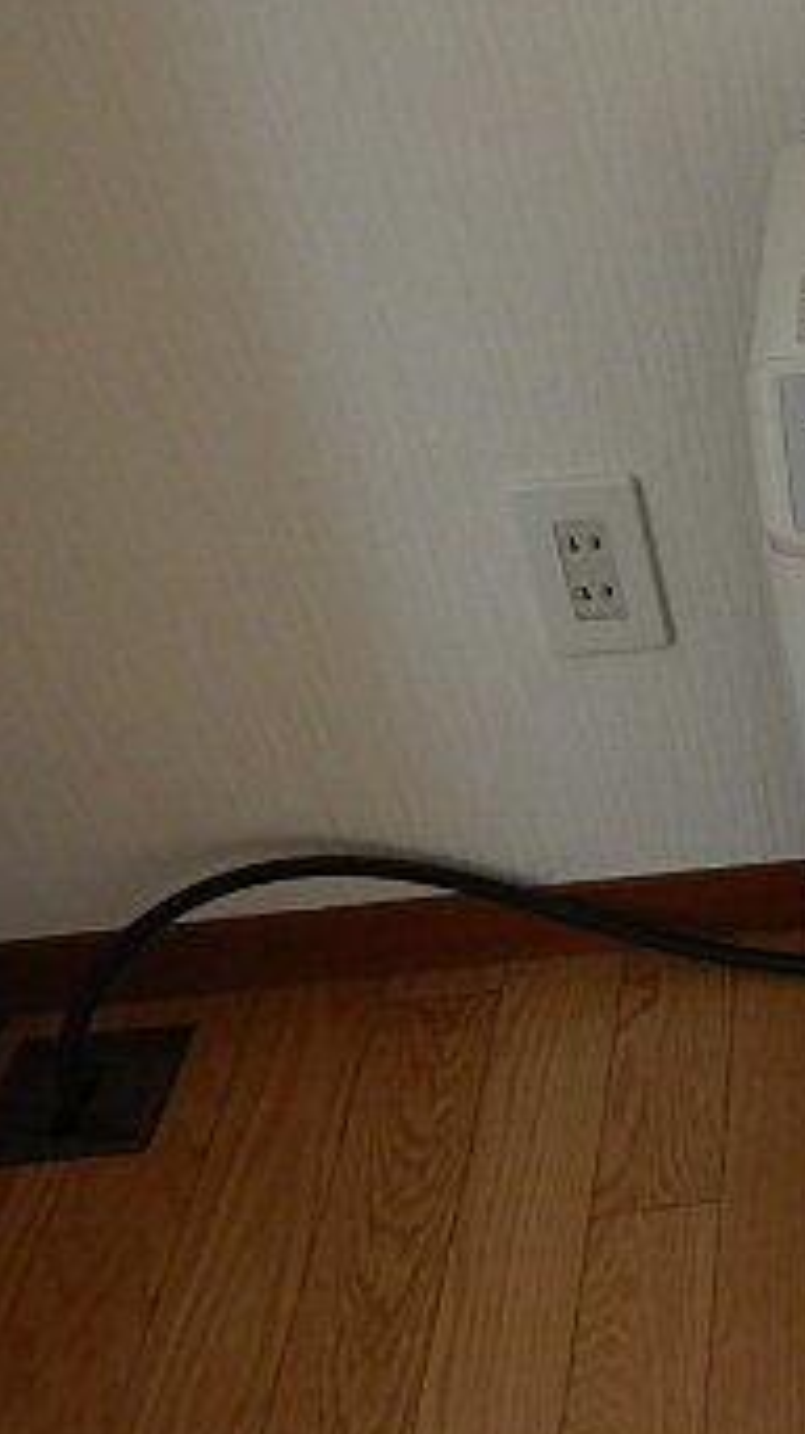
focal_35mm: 49
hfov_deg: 20.0
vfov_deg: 42.1
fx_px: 1862
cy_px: 683
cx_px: 1304
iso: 220
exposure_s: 1/30
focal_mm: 4.3
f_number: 2.8
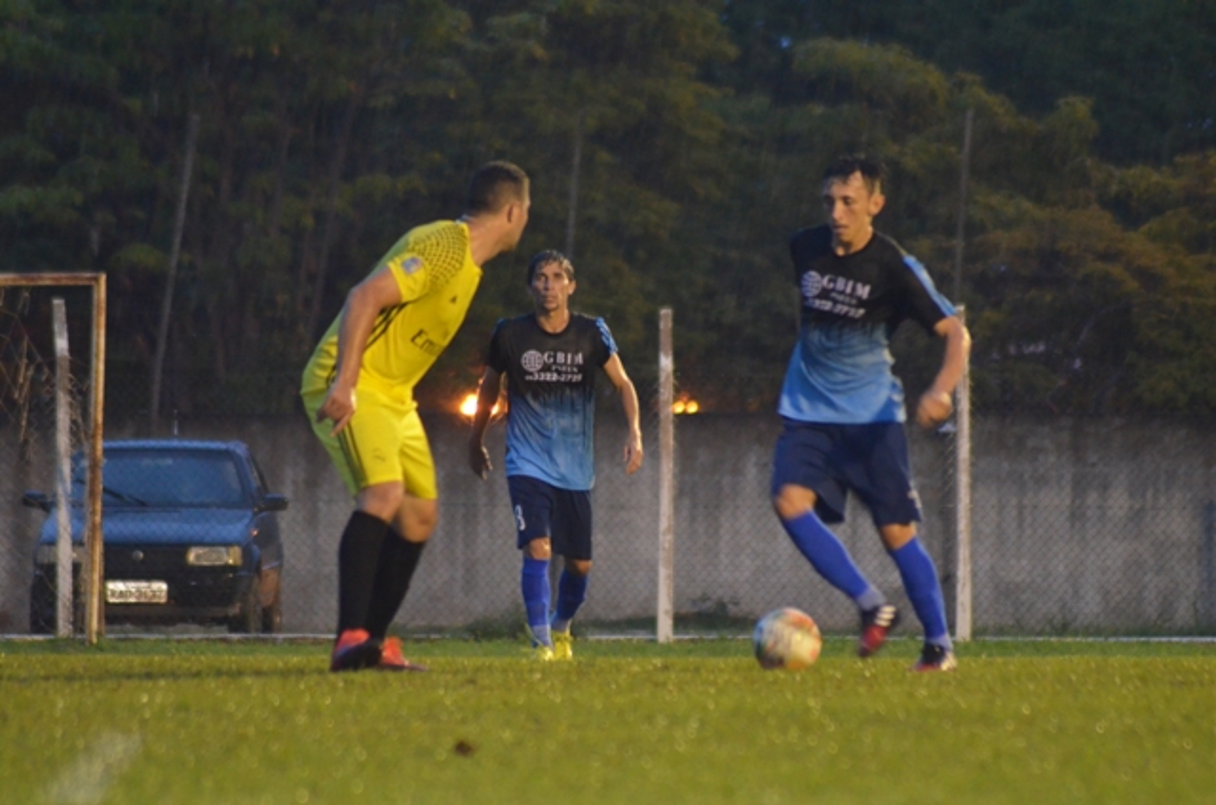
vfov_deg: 3.0
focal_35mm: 450
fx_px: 15170
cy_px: 402
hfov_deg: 4.6
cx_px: 608
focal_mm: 300
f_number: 5.6
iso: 3200
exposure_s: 1/60
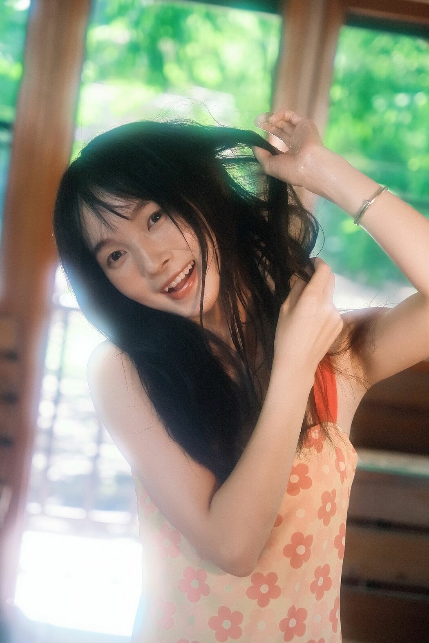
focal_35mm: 83
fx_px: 1484
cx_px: 214
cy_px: 322
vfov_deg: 24.5
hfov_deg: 16.5
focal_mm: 55
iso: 500
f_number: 2.8
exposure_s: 1/125
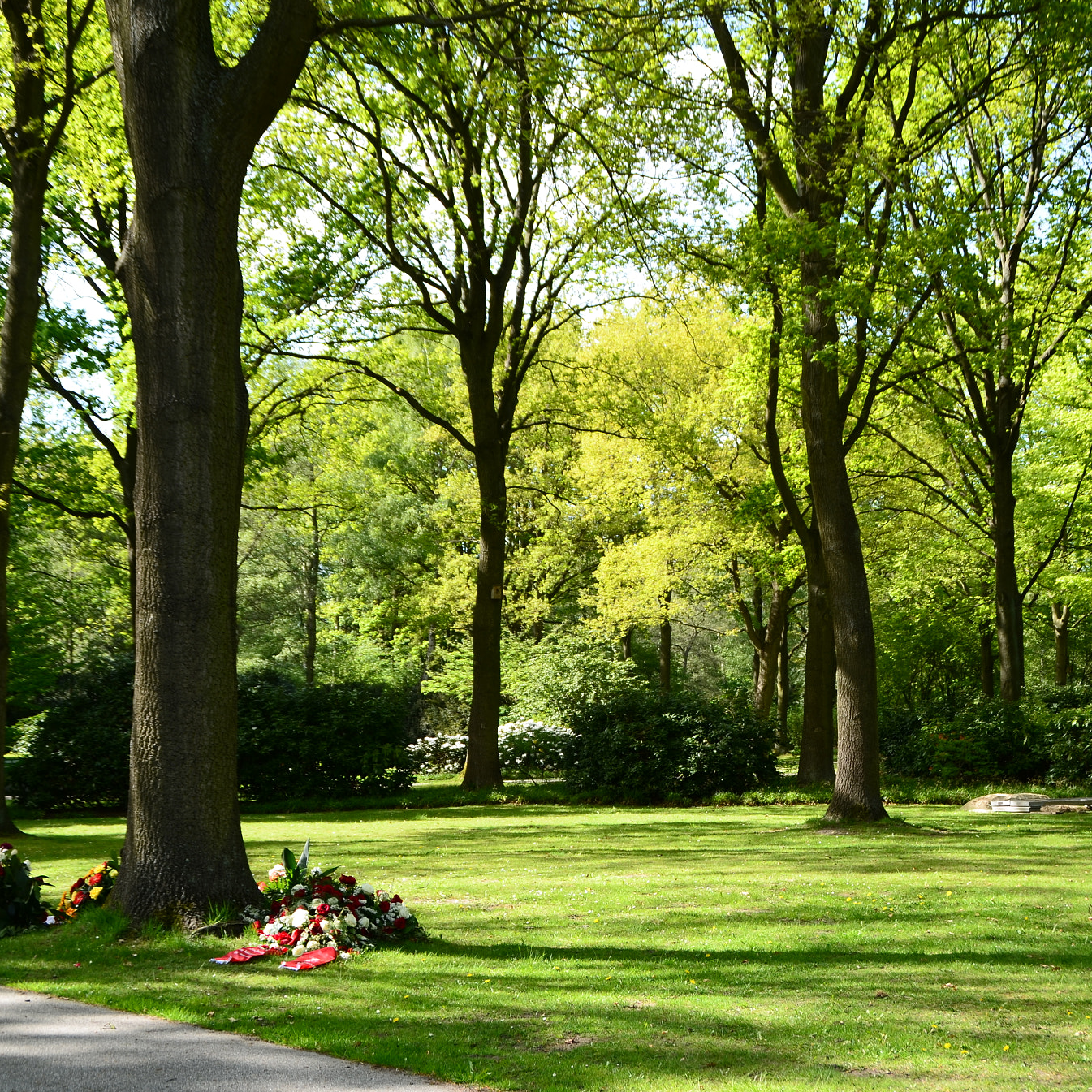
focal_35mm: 62
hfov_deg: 27.7
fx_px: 2213
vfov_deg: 27.7
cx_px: 662
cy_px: 546
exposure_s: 1/125
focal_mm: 32
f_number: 6.3
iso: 100
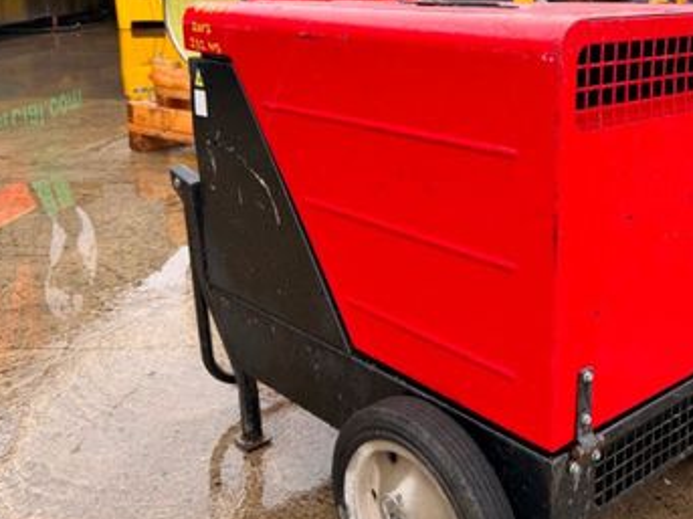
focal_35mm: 42
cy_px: 184
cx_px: 495
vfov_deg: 34.1
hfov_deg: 43.7
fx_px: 841
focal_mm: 6.76
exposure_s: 1/858
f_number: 1.78
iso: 100
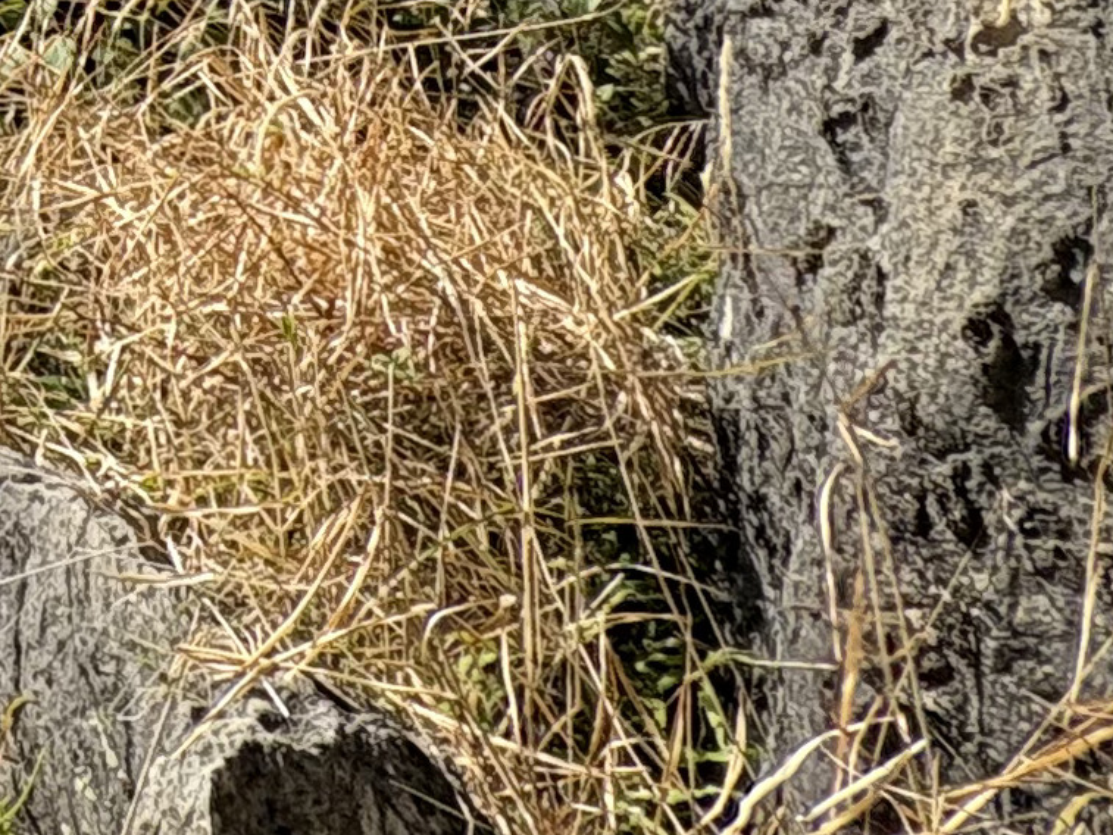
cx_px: -1176
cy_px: -739
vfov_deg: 16.2
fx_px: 2380
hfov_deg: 17.6
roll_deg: -0.1
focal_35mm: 74
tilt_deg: +4.6
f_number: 2.2
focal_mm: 2.22
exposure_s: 1/525
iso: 64
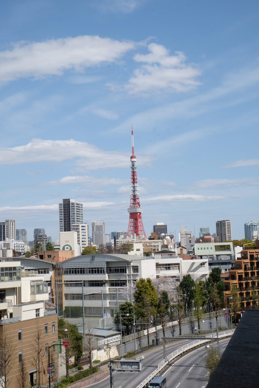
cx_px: 130
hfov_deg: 25.1
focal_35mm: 54
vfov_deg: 36.9
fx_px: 583
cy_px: 194
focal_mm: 35.8
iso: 400
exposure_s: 1/125
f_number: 22
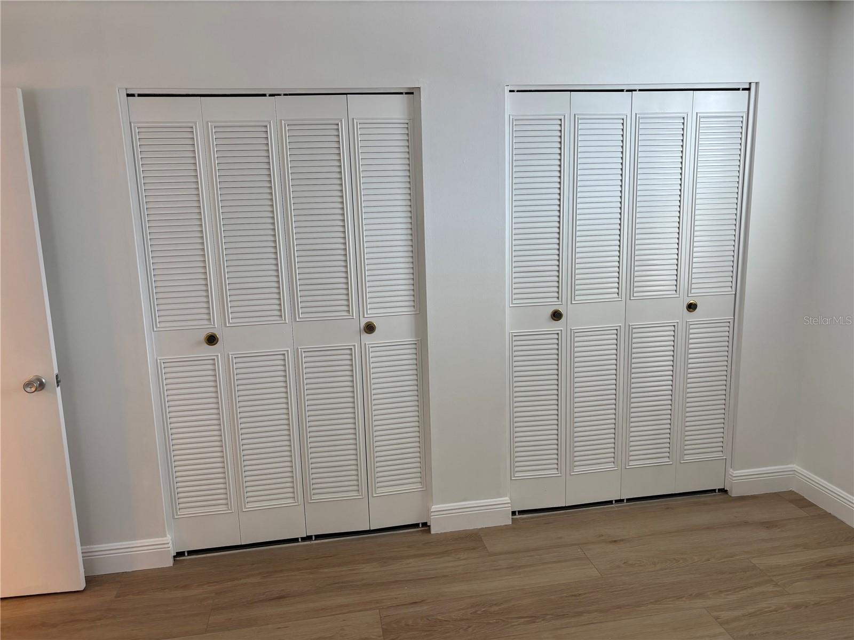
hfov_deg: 67.3
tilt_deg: -8.2
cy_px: 320
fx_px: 641
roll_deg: +1.3
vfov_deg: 53.1
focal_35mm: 26
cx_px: 427
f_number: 1.6
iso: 64
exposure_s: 1/120
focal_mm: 5.96
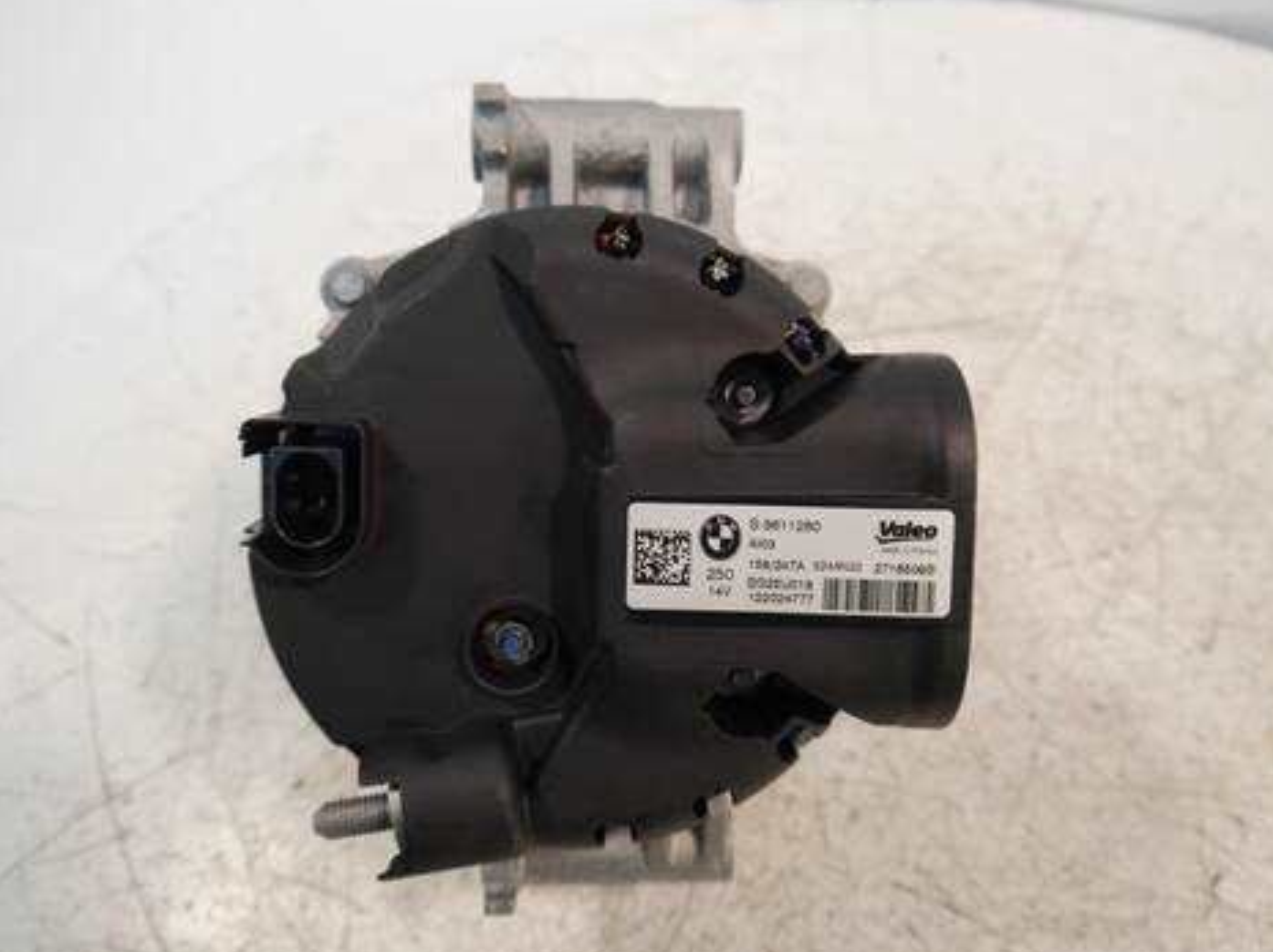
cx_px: 649
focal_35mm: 31
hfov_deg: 58.4
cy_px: 479
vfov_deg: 45.4
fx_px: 1139
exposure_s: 1/60
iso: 500
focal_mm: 15
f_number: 3.6
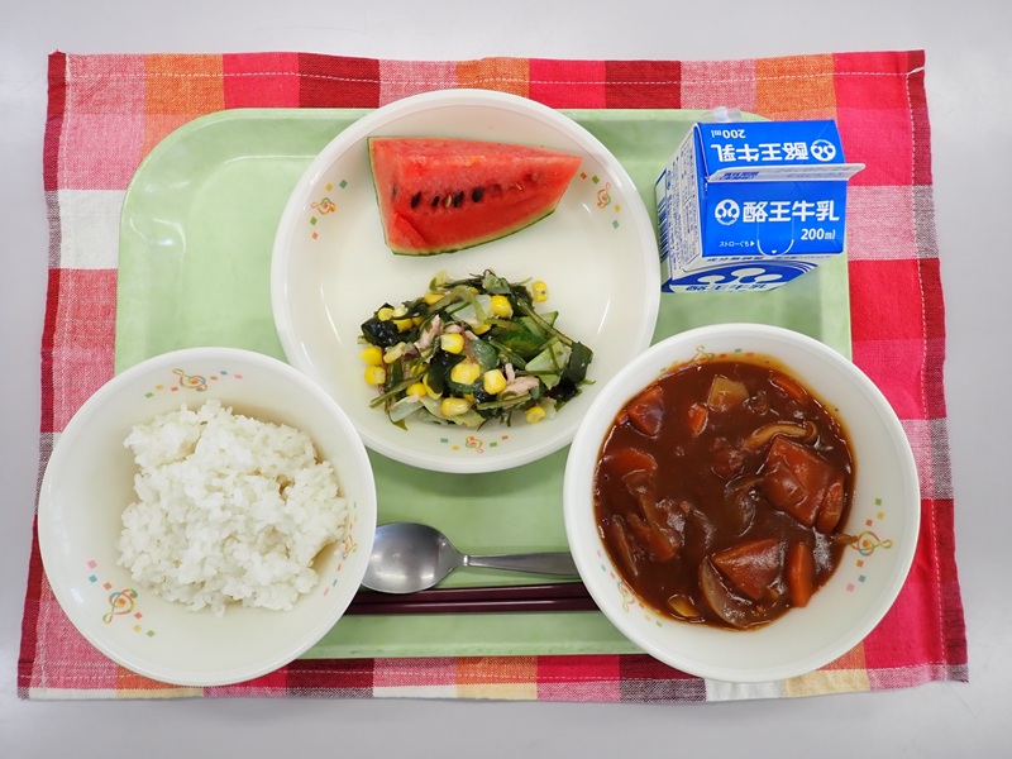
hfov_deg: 69.4
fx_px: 731
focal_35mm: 25
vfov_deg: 54.9
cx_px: 506
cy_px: 380
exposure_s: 1/125
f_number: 2
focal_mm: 4.5
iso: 125
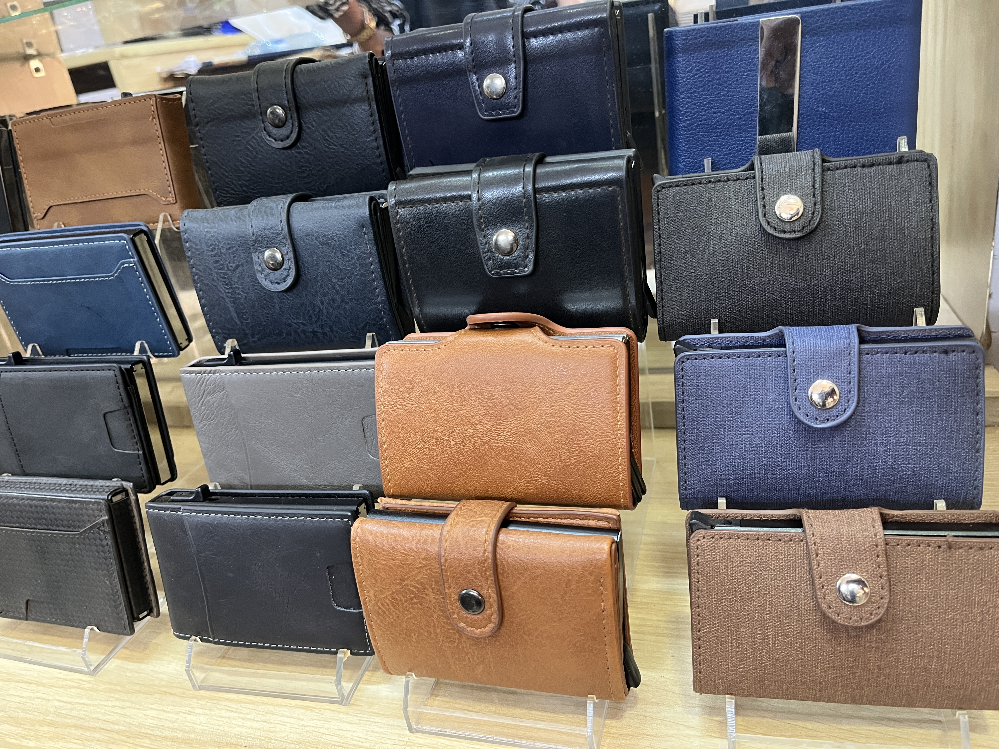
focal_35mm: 26
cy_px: 374
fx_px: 750
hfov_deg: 67.3
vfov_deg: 53.1
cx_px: 500
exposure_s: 1/50
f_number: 1.6
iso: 320
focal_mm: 5.1
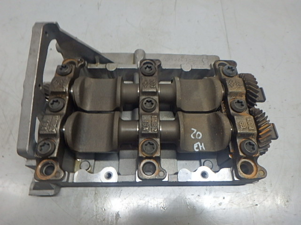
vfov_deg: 58.9
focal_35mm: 23
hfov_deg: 73.9
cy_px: 112
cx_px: 150
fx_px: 200
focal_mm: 4
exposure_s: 1/30
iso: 200
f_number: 3.8
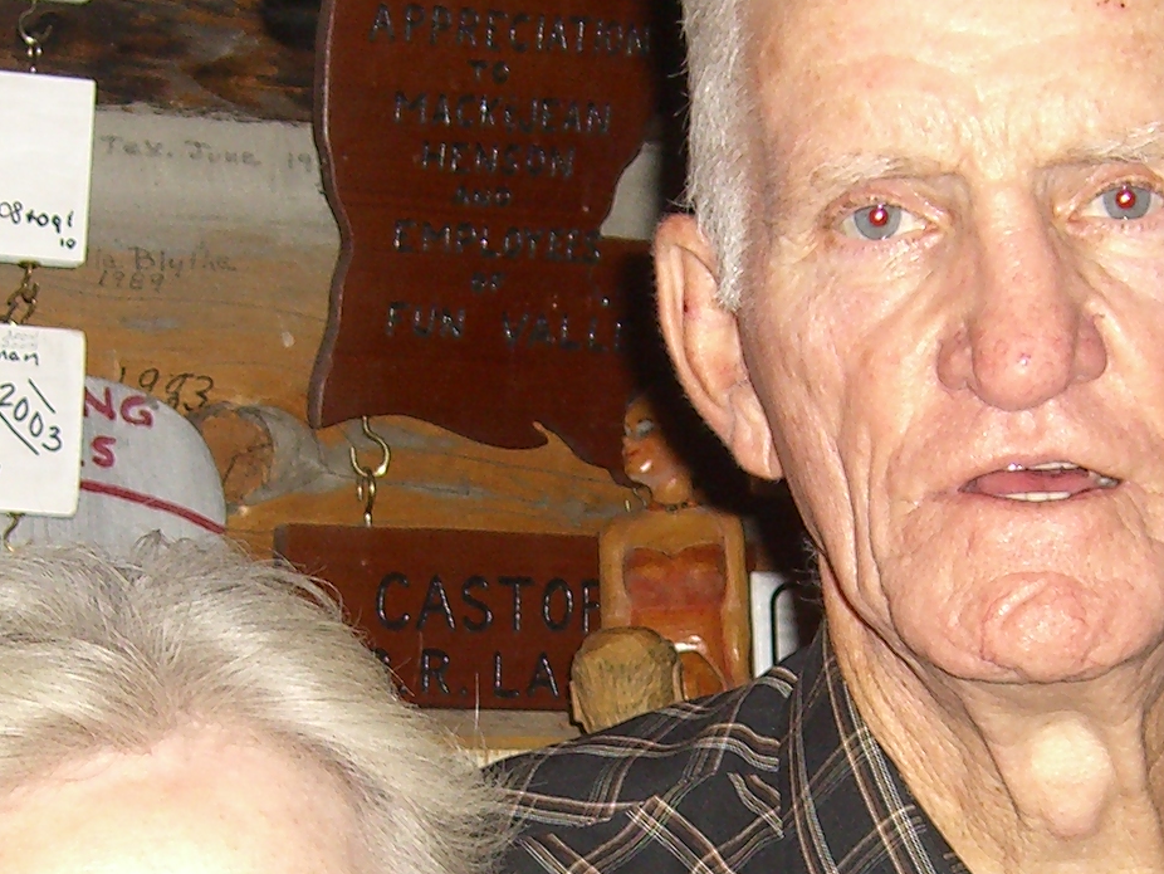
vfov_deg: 11.6
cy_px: 884
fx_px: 4238
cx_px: 661
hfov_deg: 15.6
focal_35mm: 126
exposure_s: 1/60
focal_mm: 7.9
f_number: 2.8
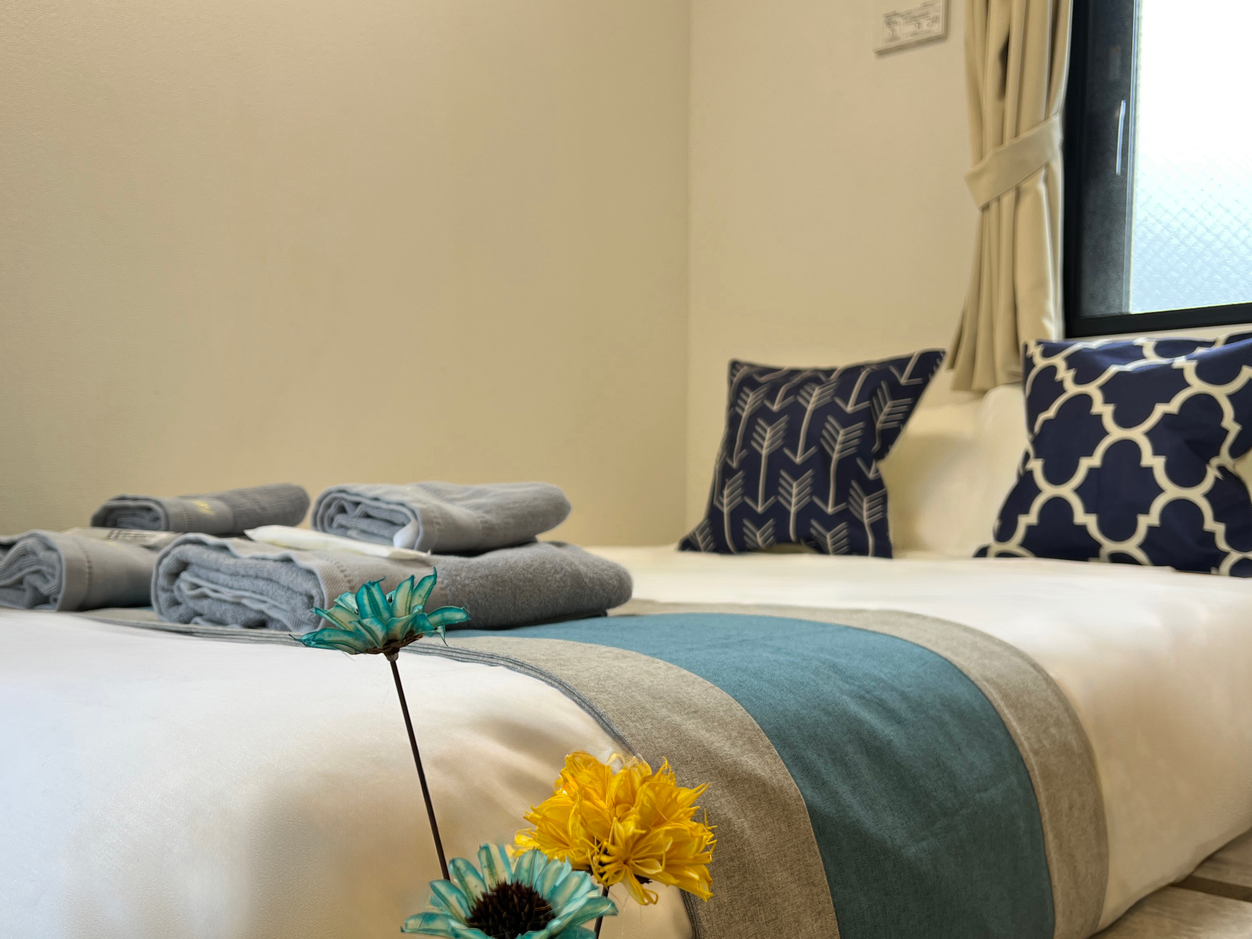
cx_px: 570
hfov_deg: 53.9
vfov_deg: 41.5
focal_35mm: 34
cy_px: 586
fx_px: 1230
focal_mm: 5.7
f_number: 1.5
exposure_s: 1/119
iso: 32
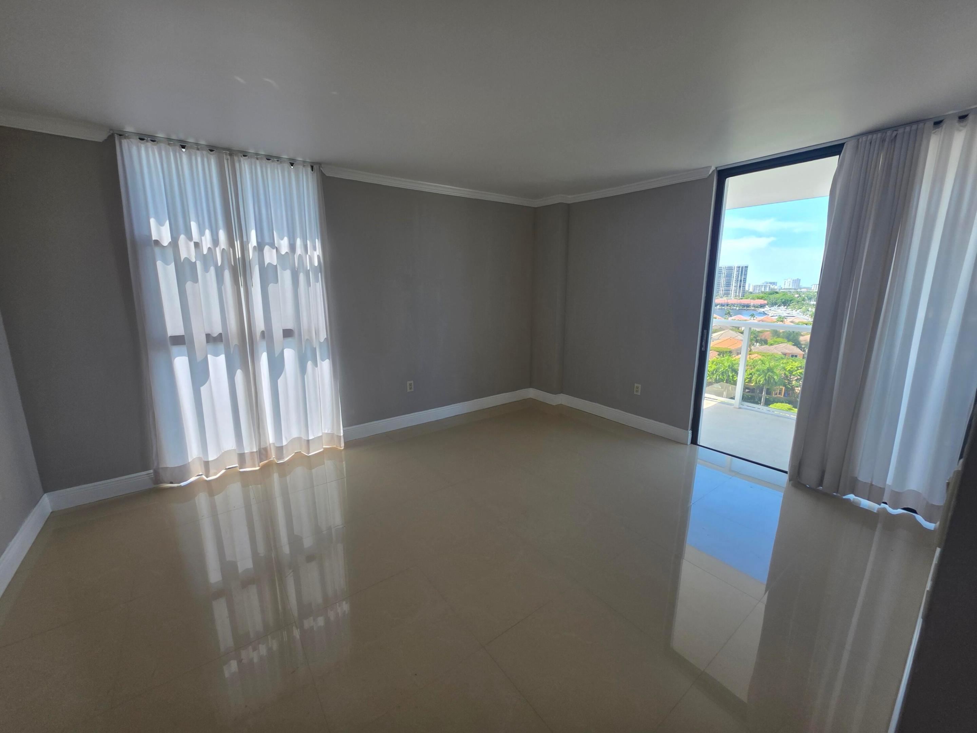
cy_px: 366
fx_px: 367
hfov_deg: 106.2
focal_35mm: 13
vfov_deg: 89.9
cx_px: 488
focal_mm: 2.2
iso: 40
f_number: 1.9
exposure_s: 1/264
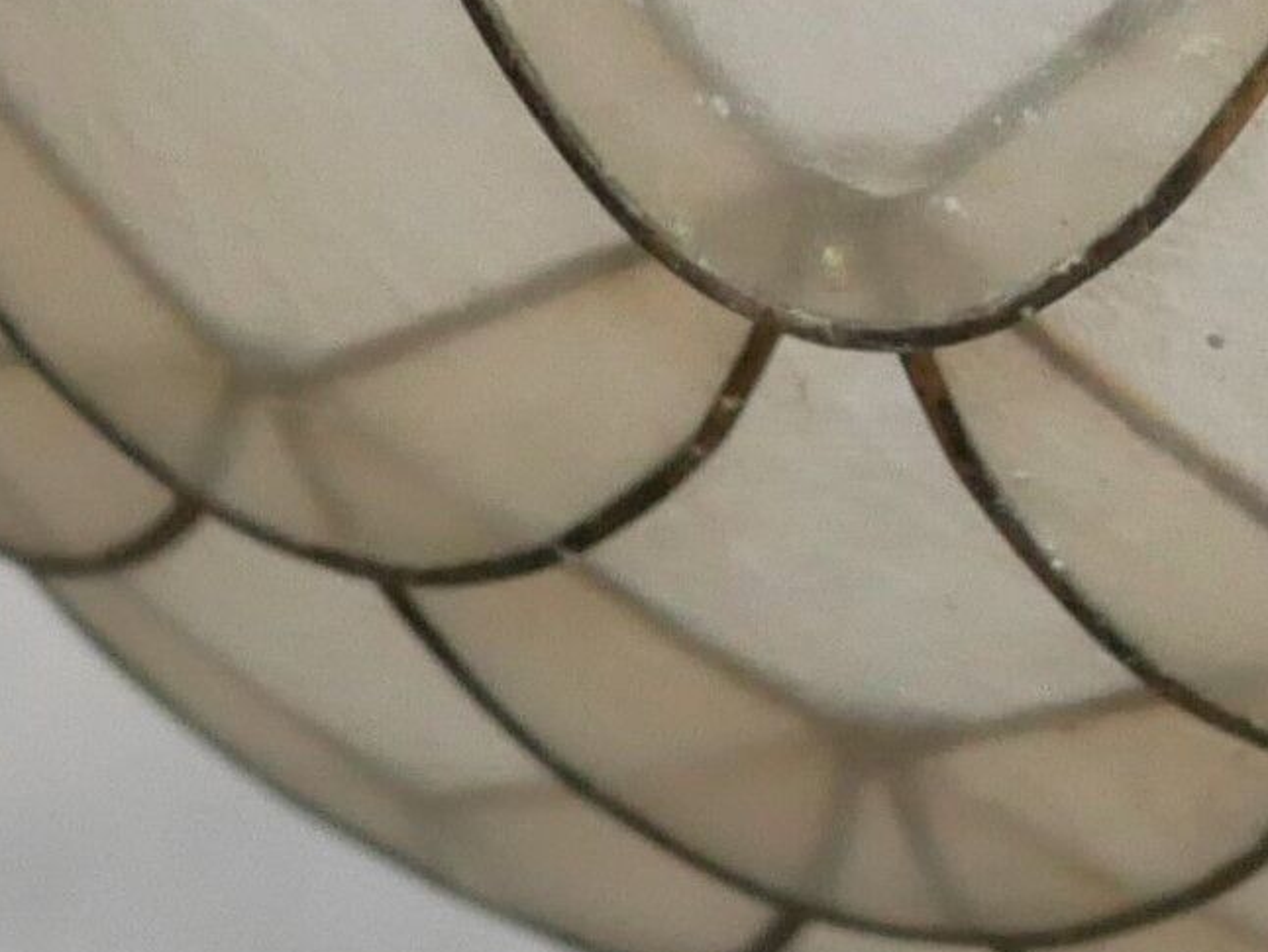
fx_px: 9931
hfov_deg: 7.2
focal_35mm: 271
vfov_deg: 5.2
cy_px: -1730
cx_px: 2080
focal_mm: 20
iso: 800
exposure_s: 1/60
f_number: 1.7
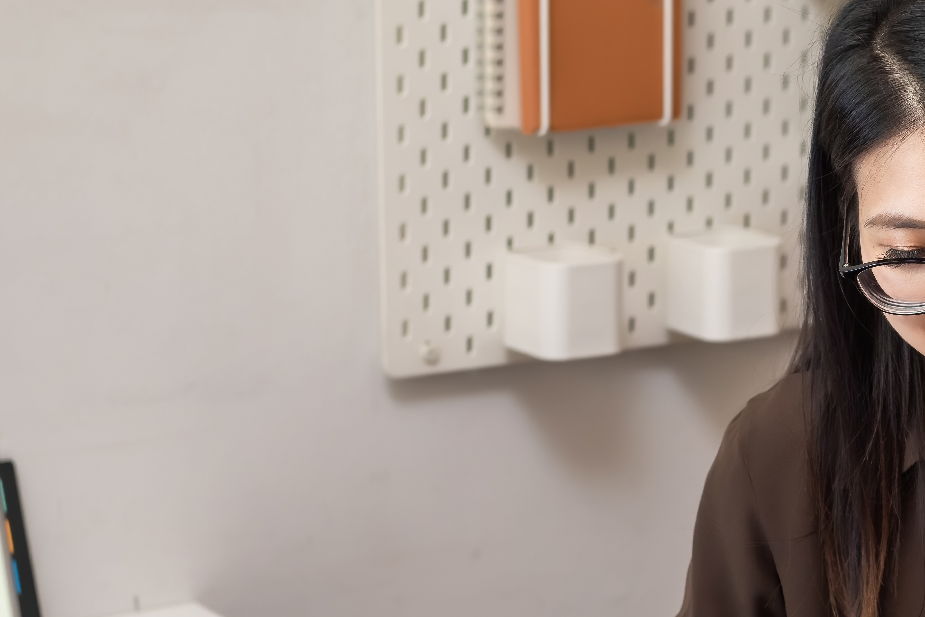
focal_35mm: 109
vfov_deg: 12.5
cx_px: 806
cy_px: 468
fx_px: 2801
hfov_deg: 18.5
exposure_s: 1/125
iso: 640
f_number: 2.8
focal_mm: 50
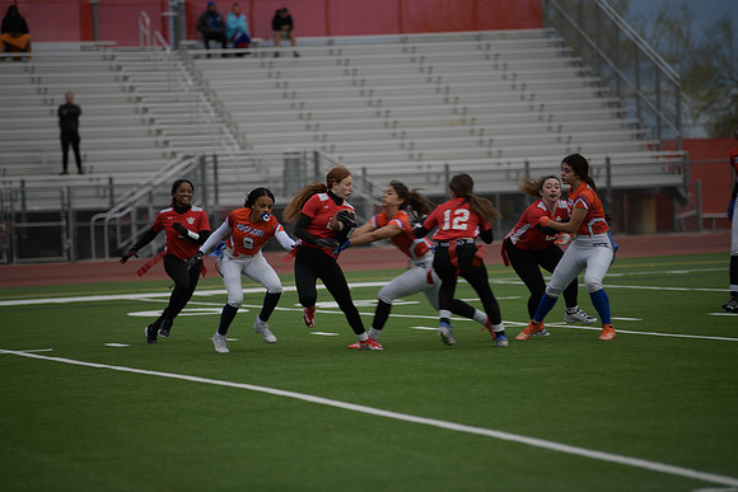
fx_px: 3691
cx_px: 369
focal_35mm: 180
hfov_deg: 11.4
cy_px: 246
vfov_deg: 7.6
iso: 72
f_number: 2.8
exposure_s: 1/200
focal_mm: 180
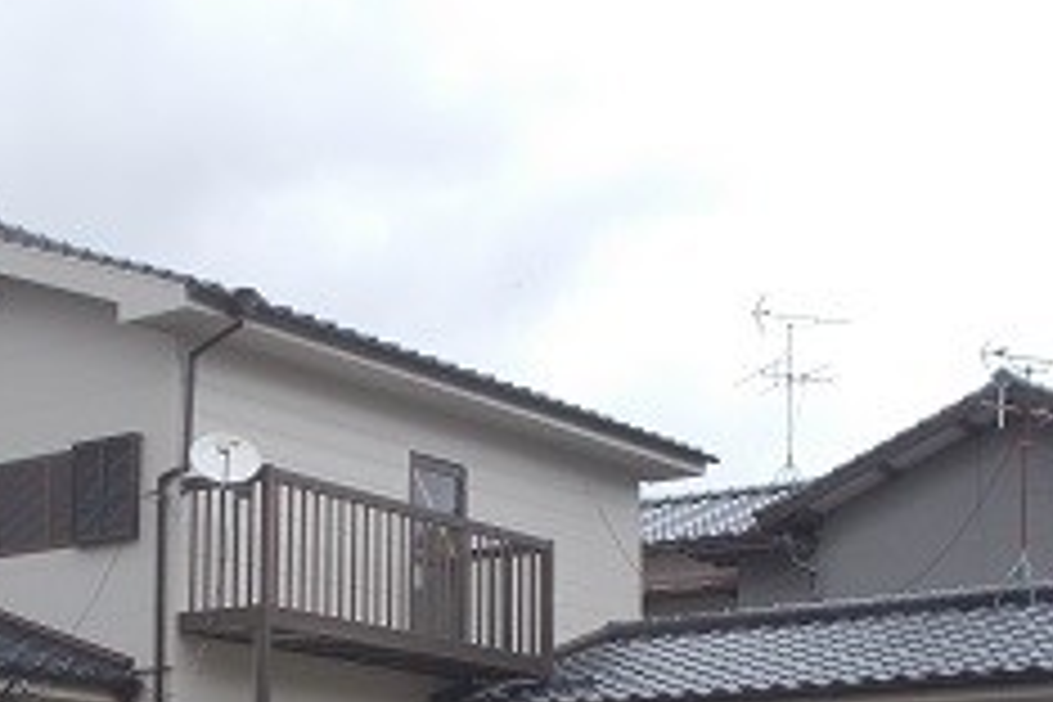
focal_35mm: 80
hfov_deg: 25.3
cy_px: 706
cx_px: 439
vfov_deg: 16.7
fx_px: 2340
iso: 80
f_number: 3.9
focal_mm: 6.9
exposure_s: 1/250
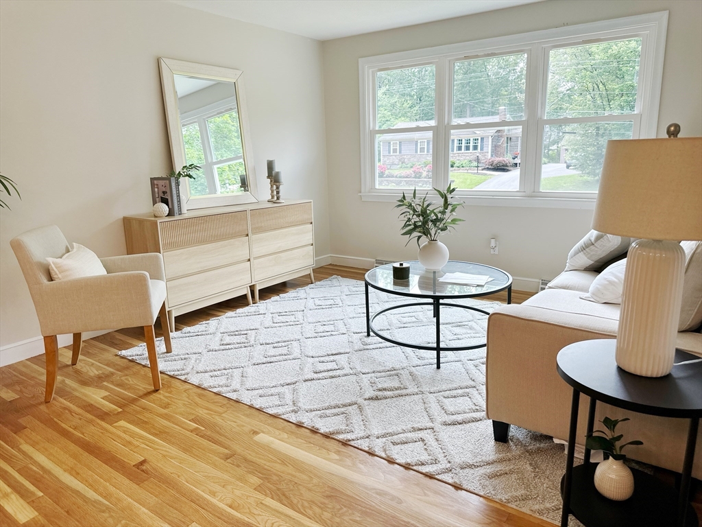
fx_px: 487
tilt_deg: -11.9
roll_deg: +1.6
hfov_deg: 71.6
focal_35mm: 24
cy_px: 264
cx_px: 351
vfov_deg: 56.8
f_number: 1.78
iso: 64
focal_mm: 6.86
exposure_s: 1/120
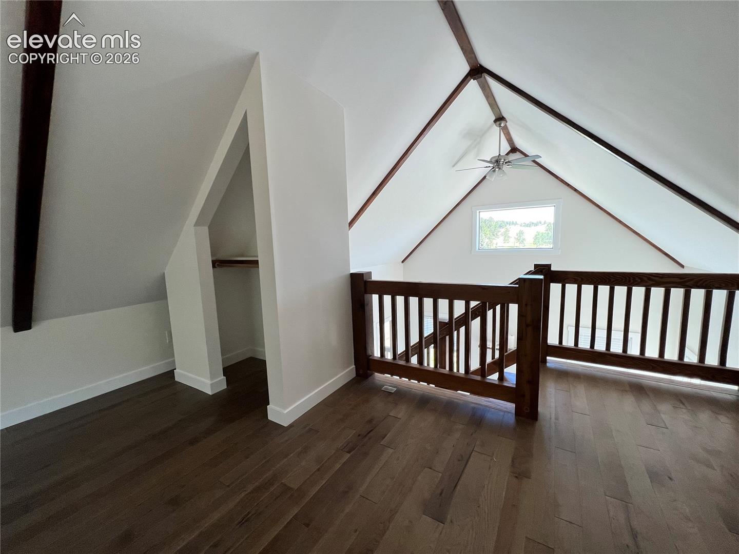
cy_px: 277
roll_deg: +1.7
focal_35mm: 13
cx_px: 370
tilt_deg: -8.0
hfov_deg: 106.2
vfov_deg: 89.9
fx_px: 278
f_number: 1.8
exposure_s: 1/99
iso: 64
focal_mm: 1.57
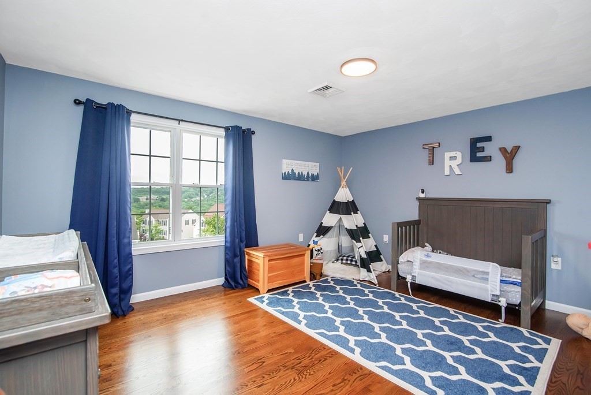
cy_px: 198
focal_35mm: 16
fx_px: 263
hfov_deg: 96.7
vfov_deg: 73.8
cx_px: 296
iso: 720
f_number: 5.6
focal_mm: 16
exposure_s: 1/125
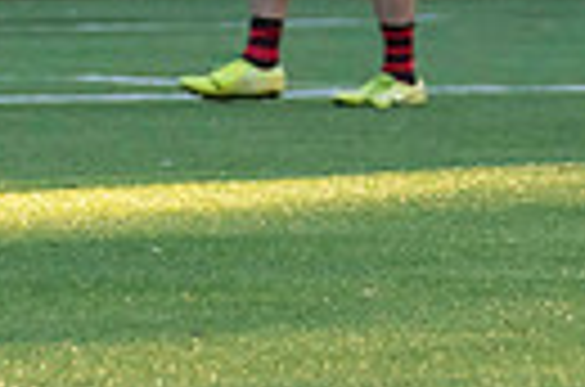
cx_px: -268
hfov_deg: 1.1
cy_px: -452
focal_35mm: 1913
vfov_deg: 0.7
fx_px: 31010
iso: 800
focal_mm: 270
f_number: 4
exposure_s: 1/2000
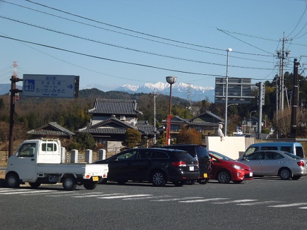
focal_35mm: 120
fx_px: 1064
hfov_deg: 16.4
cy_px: 115
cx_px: 154
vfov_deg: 12.3
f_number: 6.9
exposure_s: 1/320
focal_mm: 21.5
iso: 100
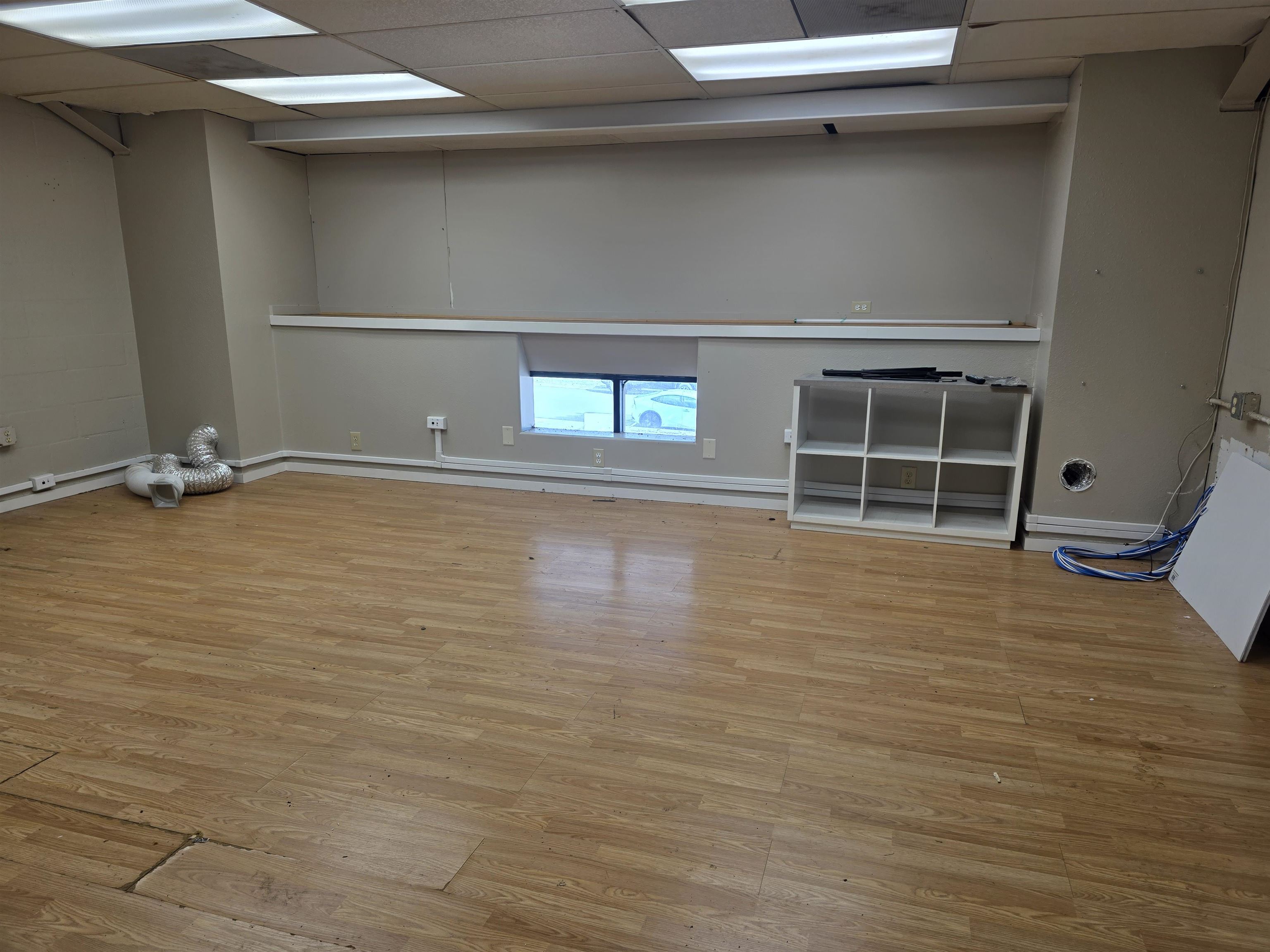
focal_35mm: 23
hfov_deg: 73.9
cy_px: 476
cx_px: 635
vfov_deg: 58.9
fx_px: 844
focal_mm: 6.3
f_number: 1.7
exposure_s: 1/120
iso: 50
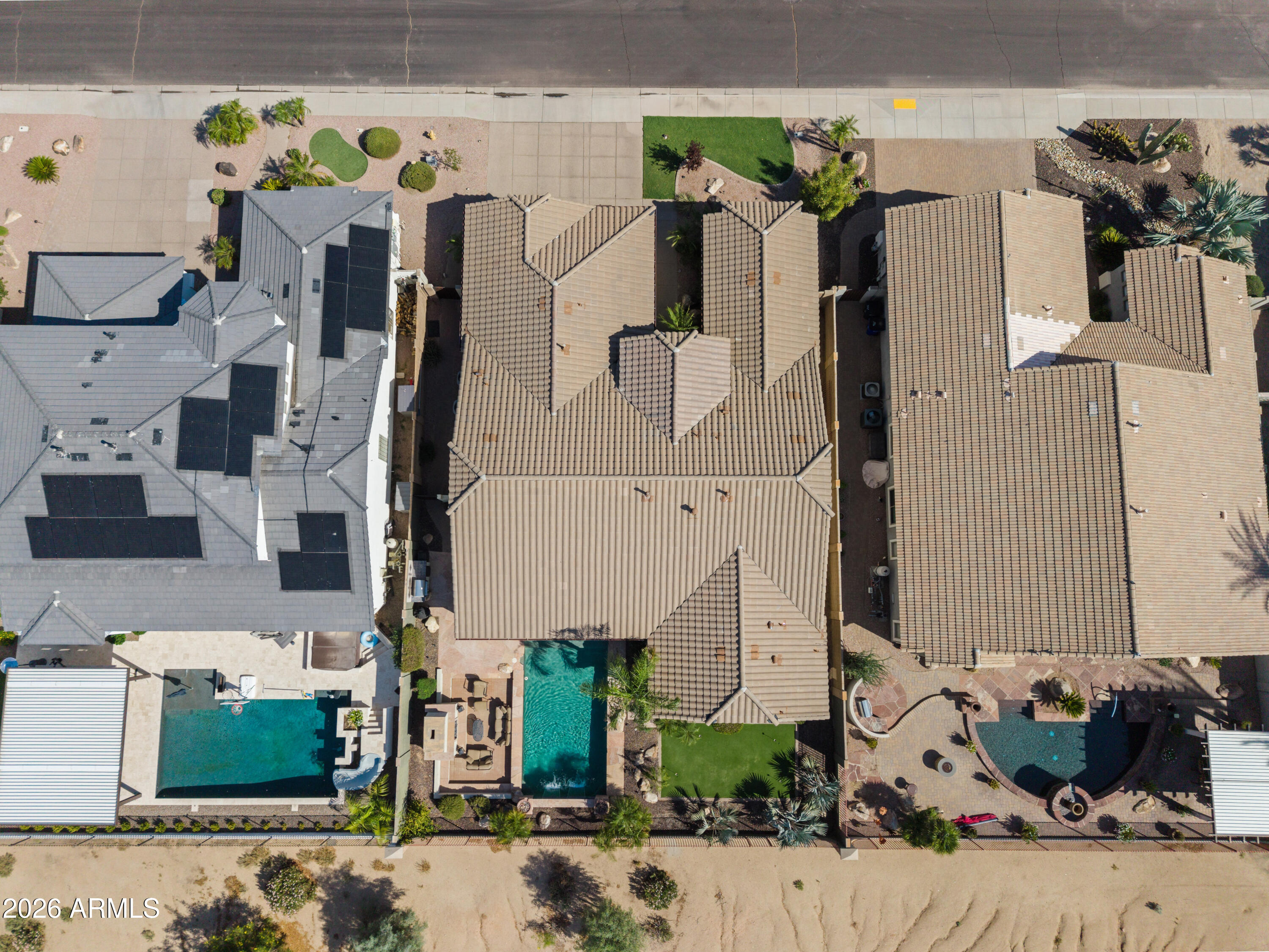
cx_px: 634
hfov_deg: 71.6
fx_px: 880
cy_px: 476
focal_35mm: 24
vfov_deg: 56.8
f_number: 1.8
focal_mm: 8.67
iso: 200
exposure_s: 1/5000
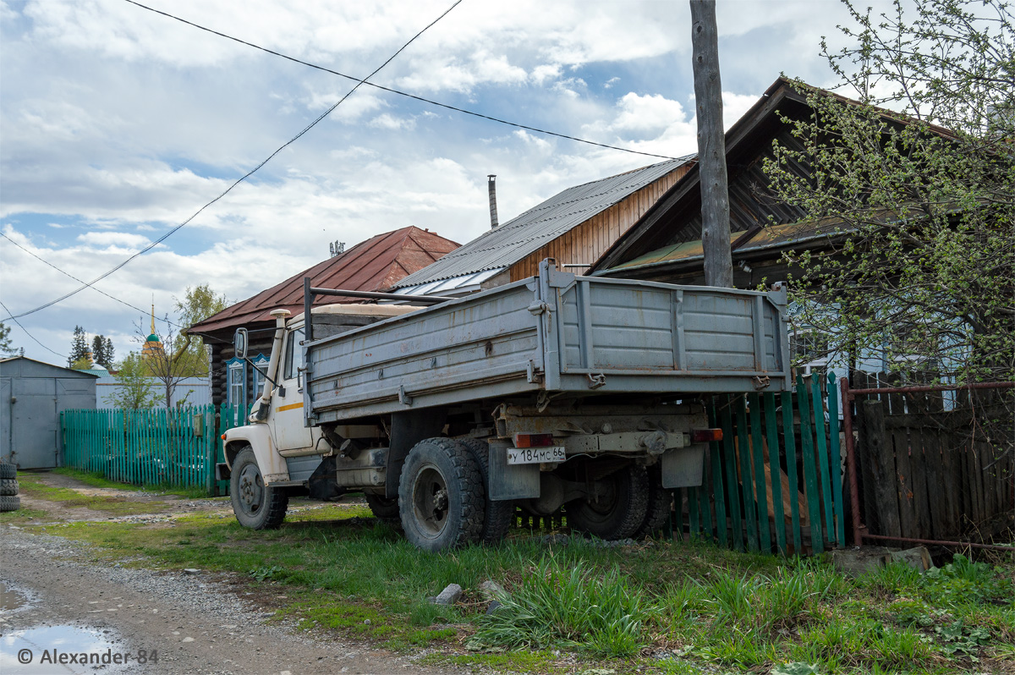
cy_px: 338
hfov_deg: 57.3
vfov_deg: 39.9
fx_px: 930
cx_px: 508
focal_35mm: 33
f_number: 7.1
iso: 200
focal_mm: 22
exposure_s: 1/640
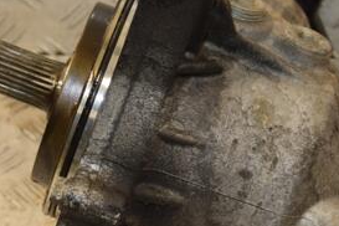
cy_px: 145
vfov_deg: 8.7
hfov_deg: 13.0
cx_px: 188
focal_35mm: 158
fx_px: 1488
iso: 800
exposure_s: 1/160
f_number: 4.8
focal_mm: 48
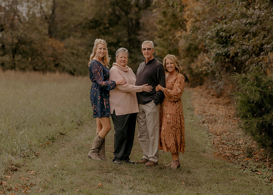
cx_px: 128
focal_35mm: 97
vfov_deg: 14.7
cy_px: 101
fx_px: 755
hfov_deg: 20.5
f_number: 2.8
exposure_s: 1/800
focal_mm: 85
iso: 125
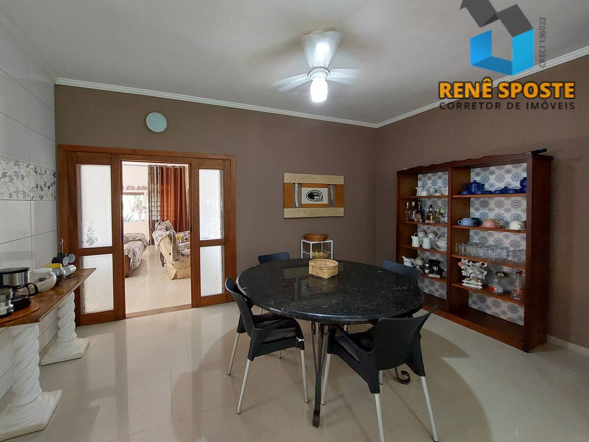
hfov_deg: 101.9
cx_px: 274
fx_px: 238
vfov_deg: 85.7
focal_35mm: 14
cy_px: 215
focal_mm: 1.74
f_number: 2.2
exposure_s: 1/40
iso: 400
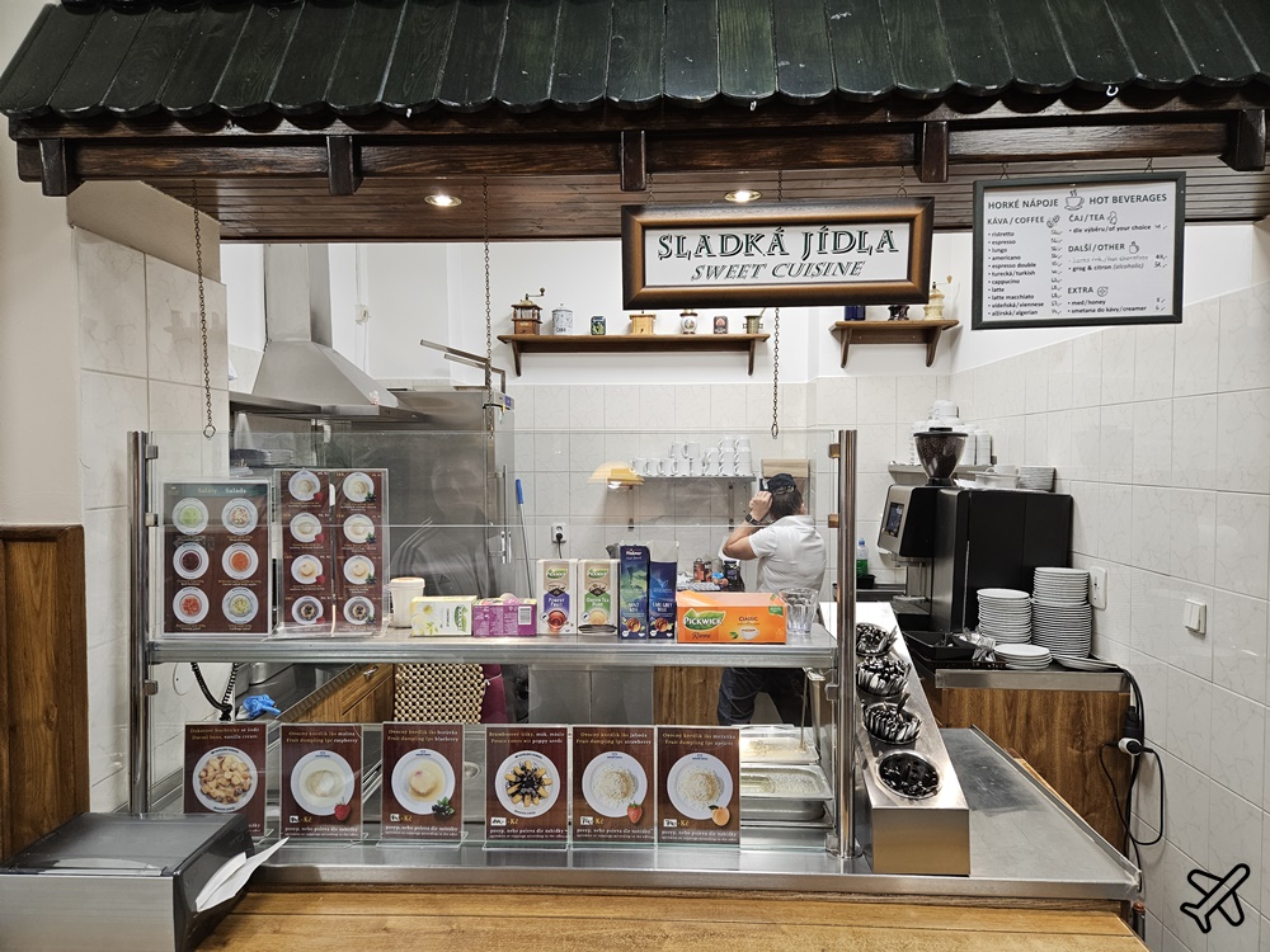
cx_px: 635
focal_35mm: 23
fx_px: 844
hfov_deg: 73.9
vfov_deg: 58.9
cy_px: 476
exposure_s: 1/100
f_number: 1.8
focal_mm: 5.4
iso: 160
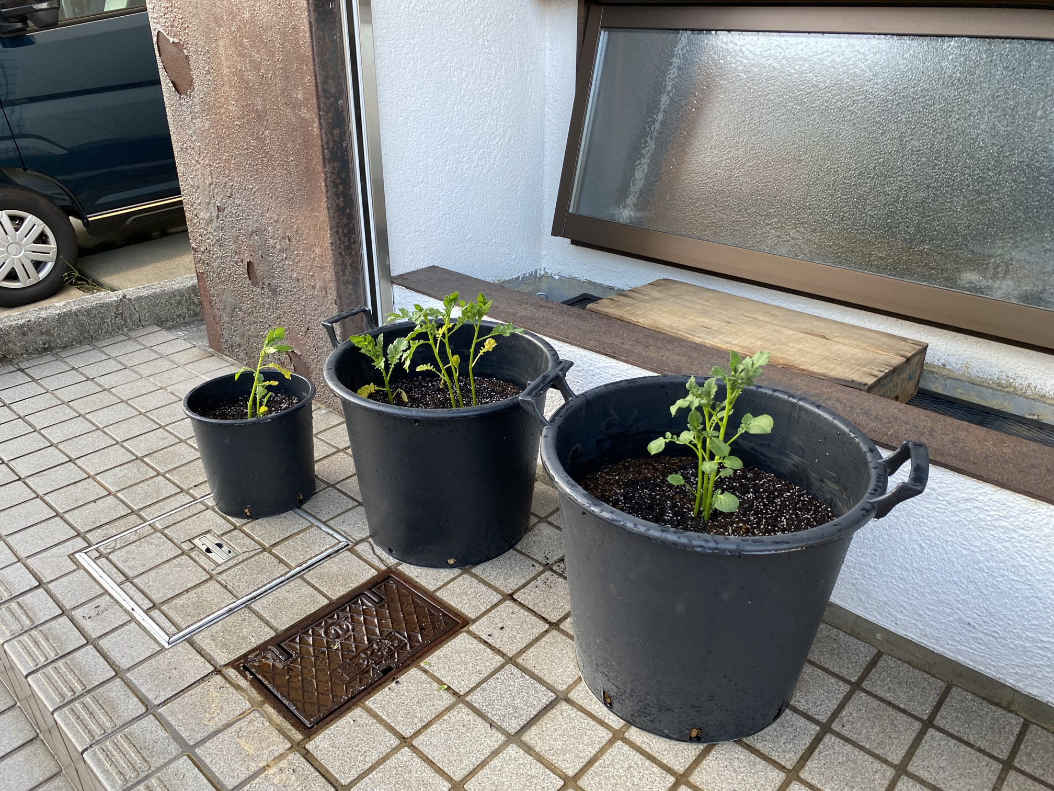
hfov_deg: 67.3
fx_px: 792
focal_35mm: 26
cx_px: 527
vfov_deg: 53.1
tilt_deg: -25.4
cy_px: 396
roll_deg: -0.5
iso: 80
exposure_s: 1/121
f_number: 1.8
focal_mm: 4.25
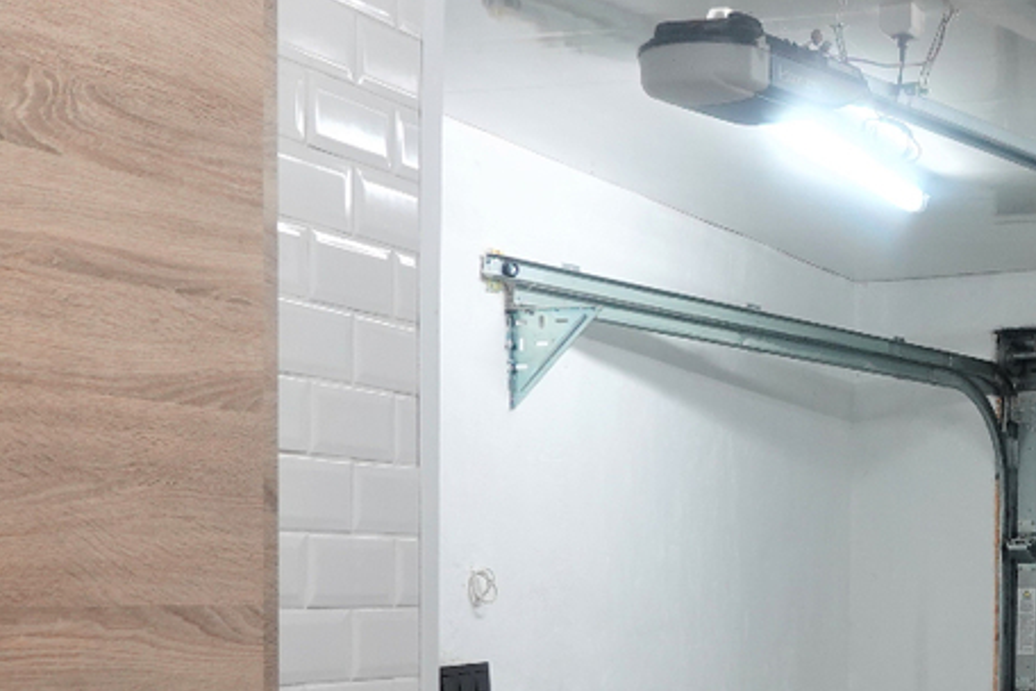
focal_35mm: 71
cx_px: 1072
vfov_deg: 18.9
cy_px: 584
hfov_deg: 26.7
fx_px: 2043
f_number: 2.8
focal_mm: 9
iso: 160
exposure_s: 1/30
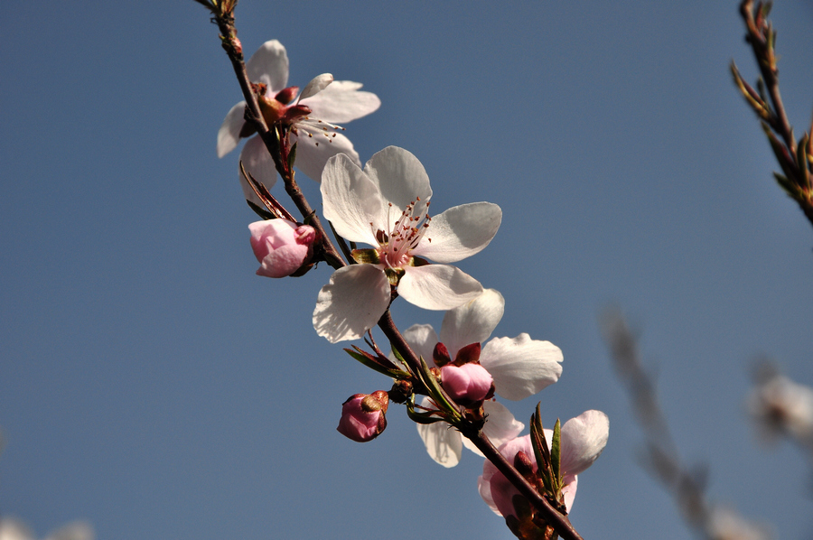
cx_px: 406
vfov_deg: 9.9
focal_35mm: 138
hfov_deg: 14.9
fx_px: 3113
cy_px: 270
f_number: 11
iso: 200
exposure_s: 1/200
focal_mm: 92
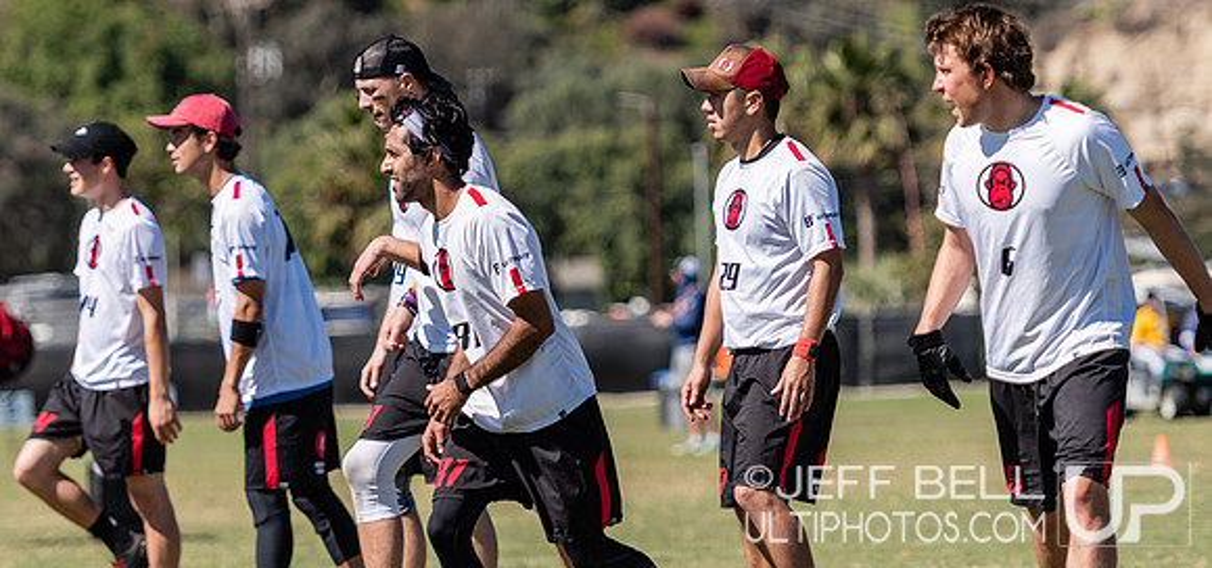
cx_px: 570
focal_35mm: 259
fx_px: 8020
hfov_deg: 8.6
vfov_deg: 4.1
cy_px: 207
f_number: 2.8
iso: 100
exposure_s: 1/3200
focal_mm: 150
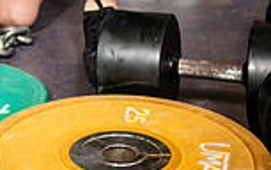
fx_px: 843
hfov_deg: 18.0
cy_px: -198
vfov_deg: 10.4
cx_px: 28
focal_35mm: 114
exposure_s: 1/250
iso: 500
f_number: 5.6
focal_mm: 38
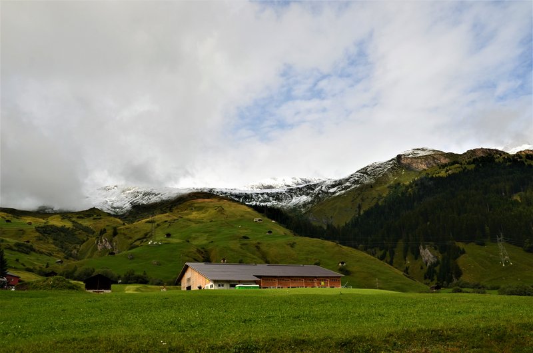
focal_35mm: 33
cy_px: 176
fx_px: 488
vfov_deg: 39.8
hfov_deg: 57.3
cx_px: 266
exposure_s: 1/250
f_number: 10
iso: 320
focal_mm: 22
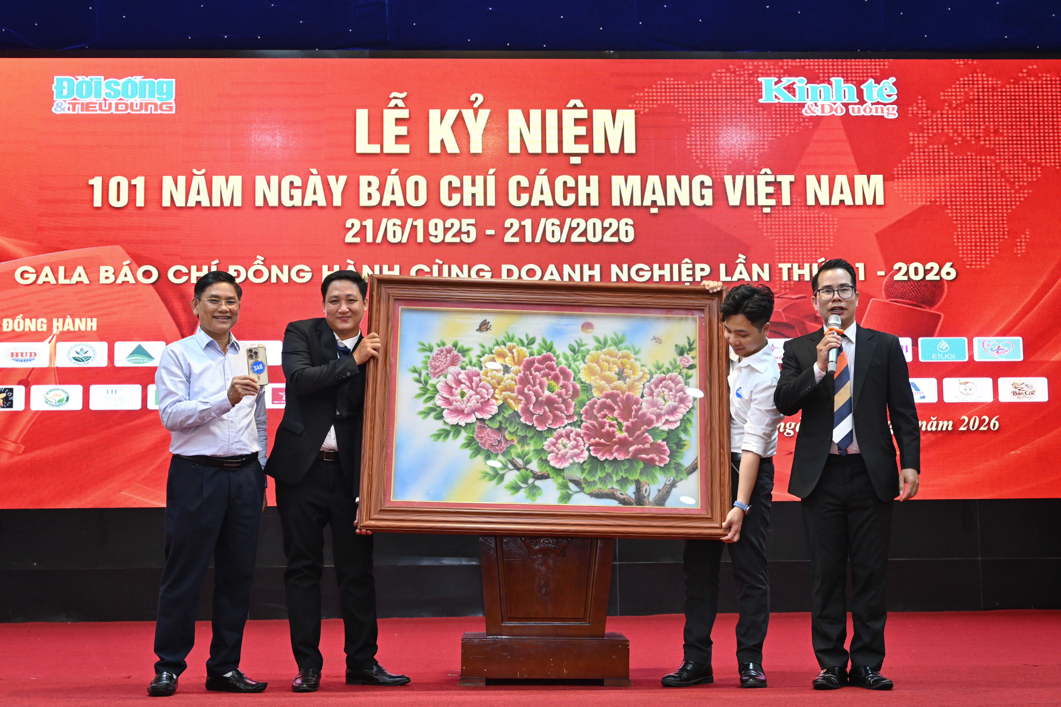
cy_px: 354
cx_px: 530
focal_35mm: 50
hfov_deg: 39.6
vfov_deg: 27.0
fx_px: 1473
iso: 1600
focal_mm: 50
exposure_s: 1/100
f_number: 5.6
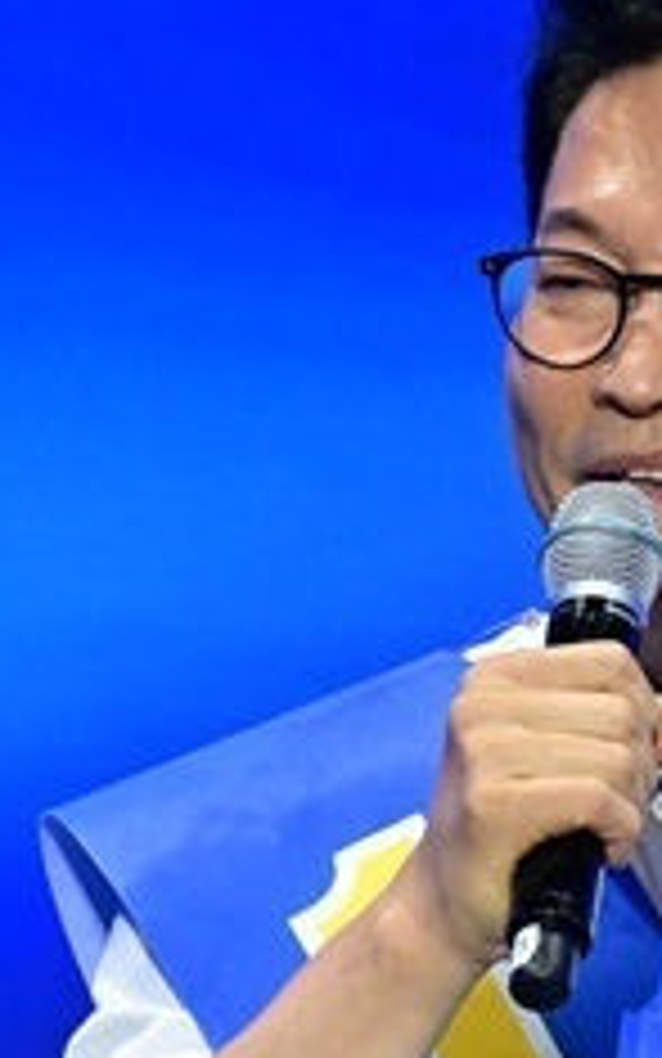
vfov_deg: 1.3
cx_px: 558
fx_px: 48034
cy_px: 693
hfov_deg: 0.8
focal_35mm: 1665
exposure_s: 1/320
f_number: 8
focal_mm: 400
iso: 4000
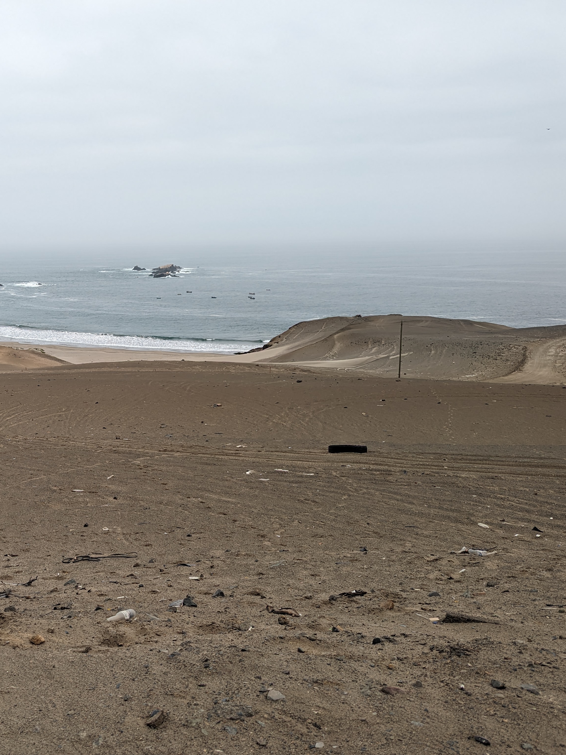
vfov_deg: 56.8
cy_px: 378
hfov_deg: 41.4
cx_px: 79
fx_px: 698
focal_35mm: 32
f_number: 1.85
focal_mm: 6.81
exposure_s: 1/1855
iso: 55
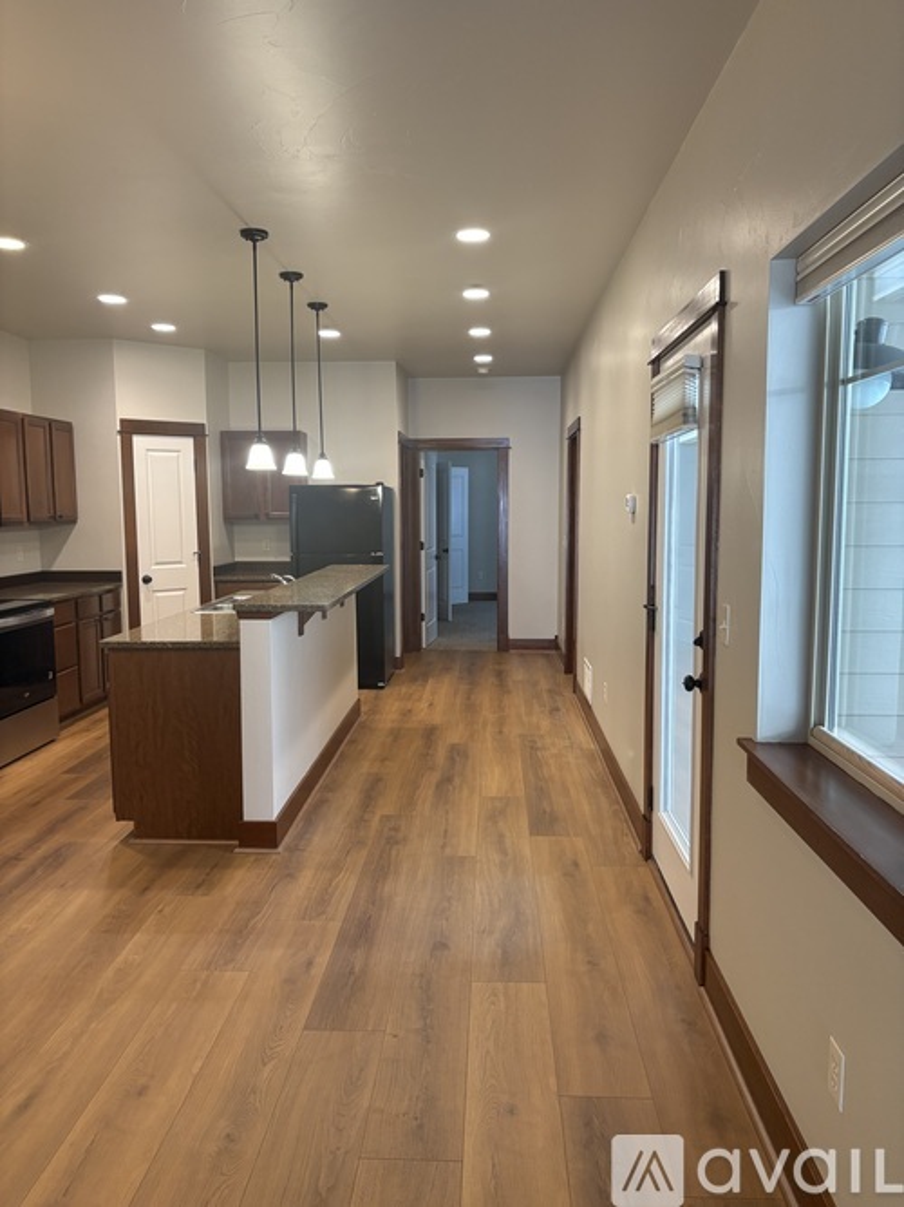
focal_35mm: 26
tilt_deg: -5.6
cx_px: 452
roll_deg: +0.1
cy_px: 604
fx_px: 906
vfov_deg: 67.3
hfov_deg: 53.0
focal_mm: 5.96
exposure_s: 1/60
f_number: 1.6
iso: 160
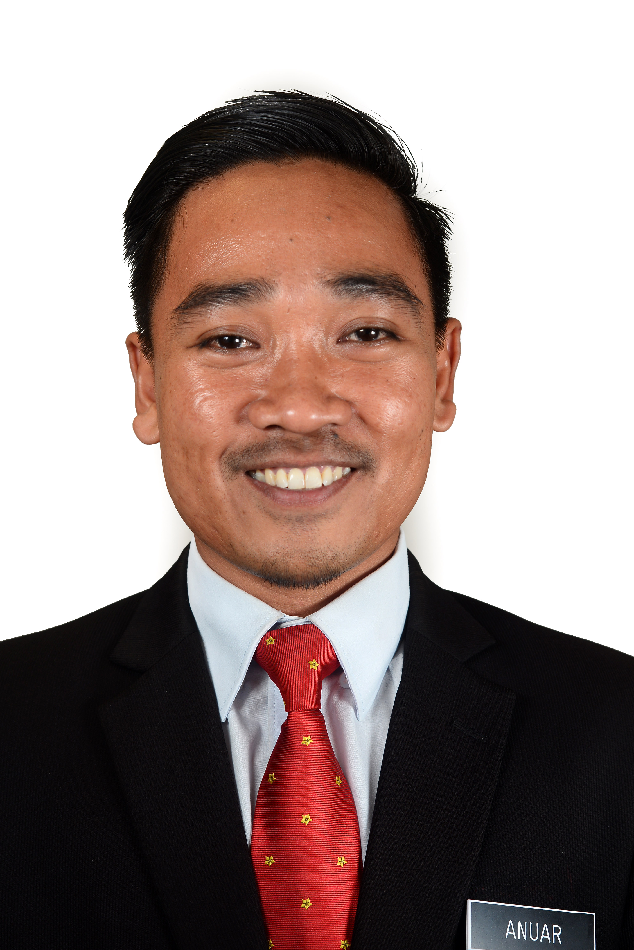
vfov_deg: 35.0
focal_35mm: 57
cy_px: 497
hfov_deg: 23.8
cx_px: 300
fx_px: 1504
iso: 250
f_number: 5.6
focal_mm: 50
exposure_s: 1/125
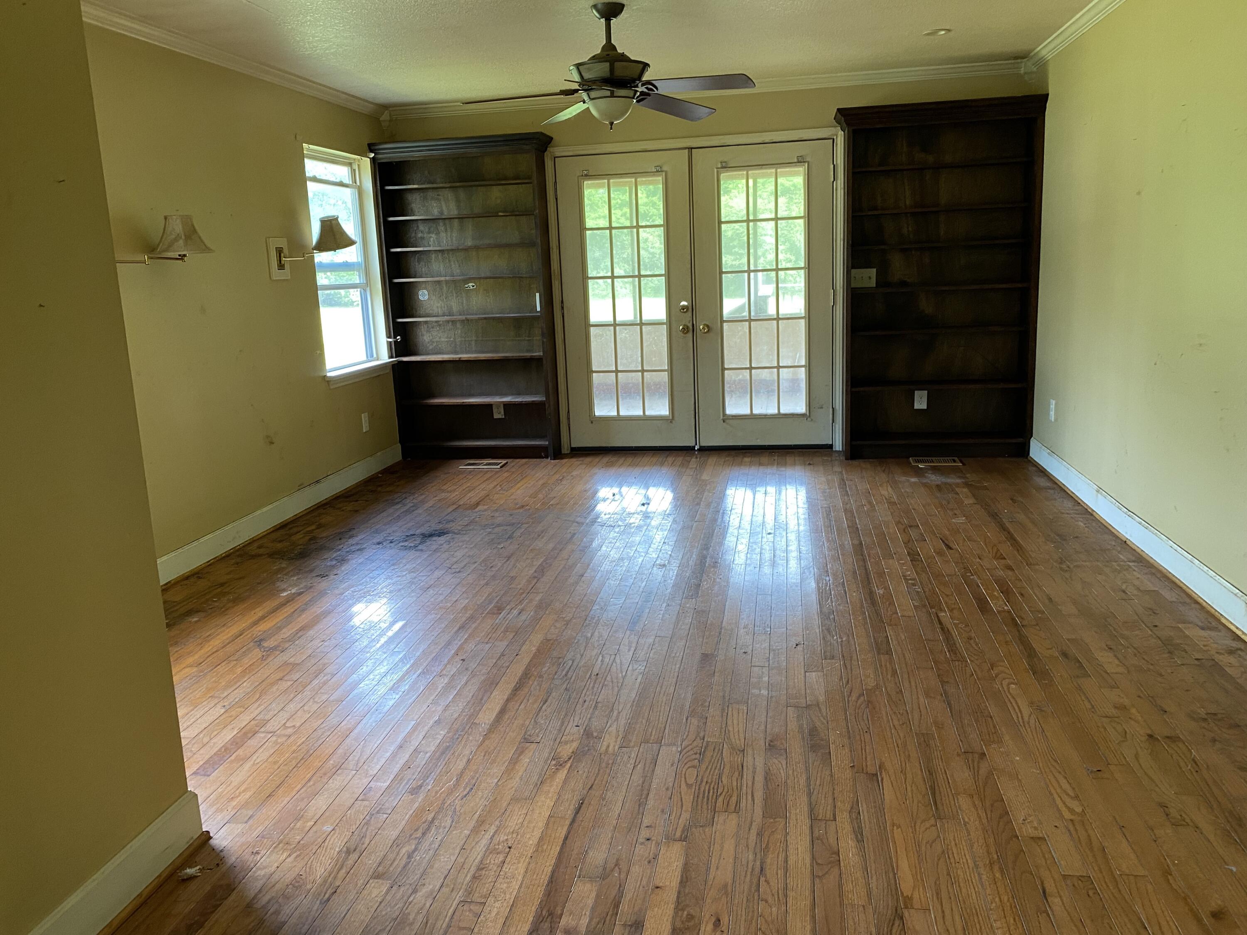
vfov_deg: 53.1
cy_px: 468
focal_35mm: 26
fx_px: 937
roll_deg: +3.4
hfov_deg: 67.3
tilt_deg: -12.7
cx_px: 624
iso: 125
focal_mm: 4.25
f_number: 1.8
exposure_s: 1/81
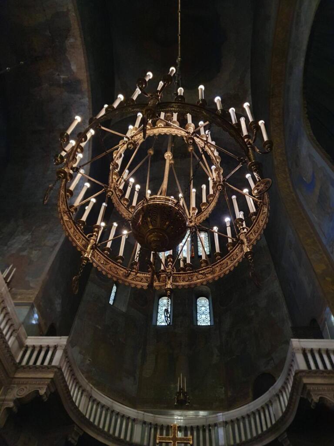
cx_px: 167
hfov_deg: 53.1
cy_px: 223
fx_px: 334
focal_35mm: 26
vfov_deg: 67.3
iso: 640
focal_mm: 4.32
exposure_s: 1/33
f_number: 1.5
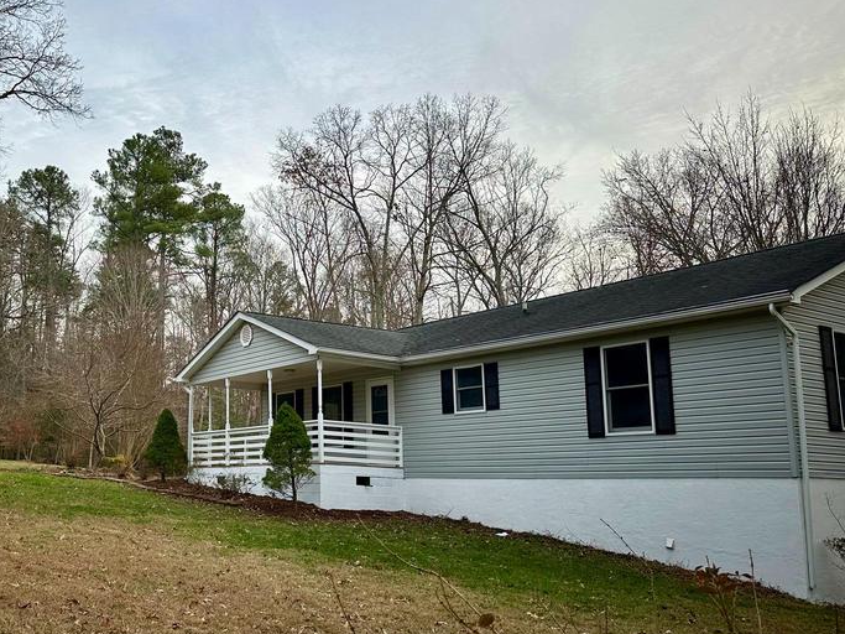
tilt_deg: +9.9
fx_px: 879
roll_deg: -1.2
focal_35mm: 36
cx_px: 213
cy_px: 331
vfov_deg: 39.6
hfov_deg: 49.4
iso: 80
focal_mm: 6.86
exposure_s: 1/570
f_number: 1.78
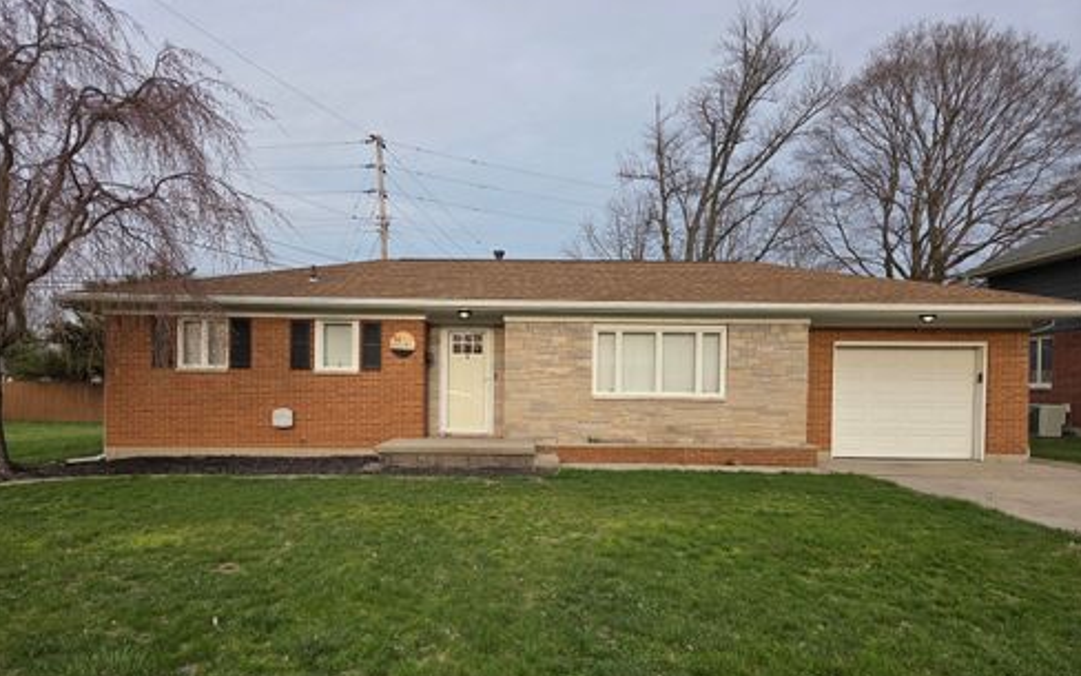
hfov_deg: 72.5
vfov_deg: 49.1
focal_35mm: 25
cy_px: 393
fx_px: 737
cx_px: 545
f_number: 1.8
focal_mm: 5.4
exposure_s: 1/2346
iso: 80
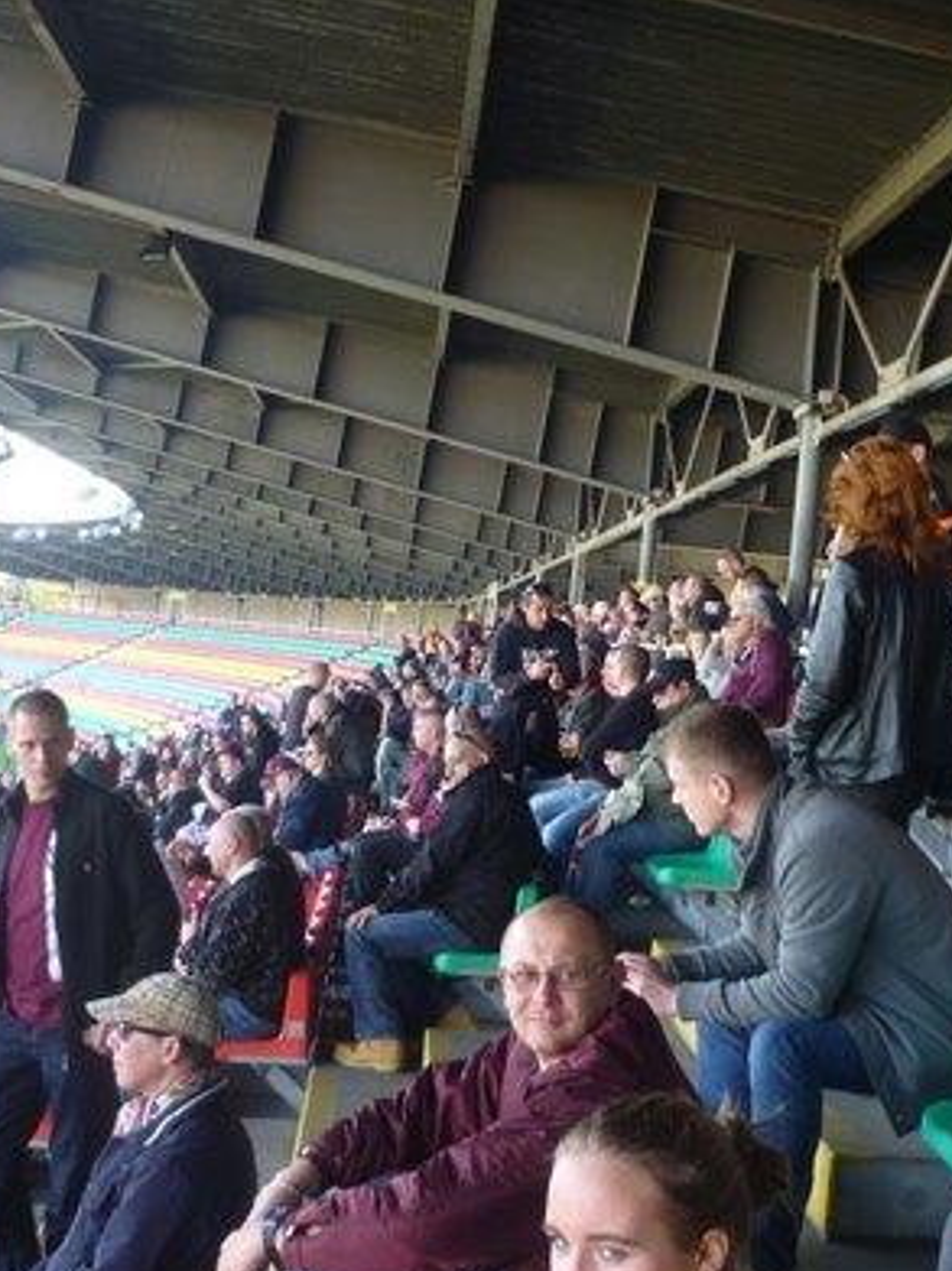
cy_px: 640
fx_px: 1651
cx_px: 512
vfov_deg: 42.1
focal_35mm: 45
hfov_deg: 32.2
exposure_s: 1/30
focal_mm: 5.5
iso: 80
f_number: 2.8
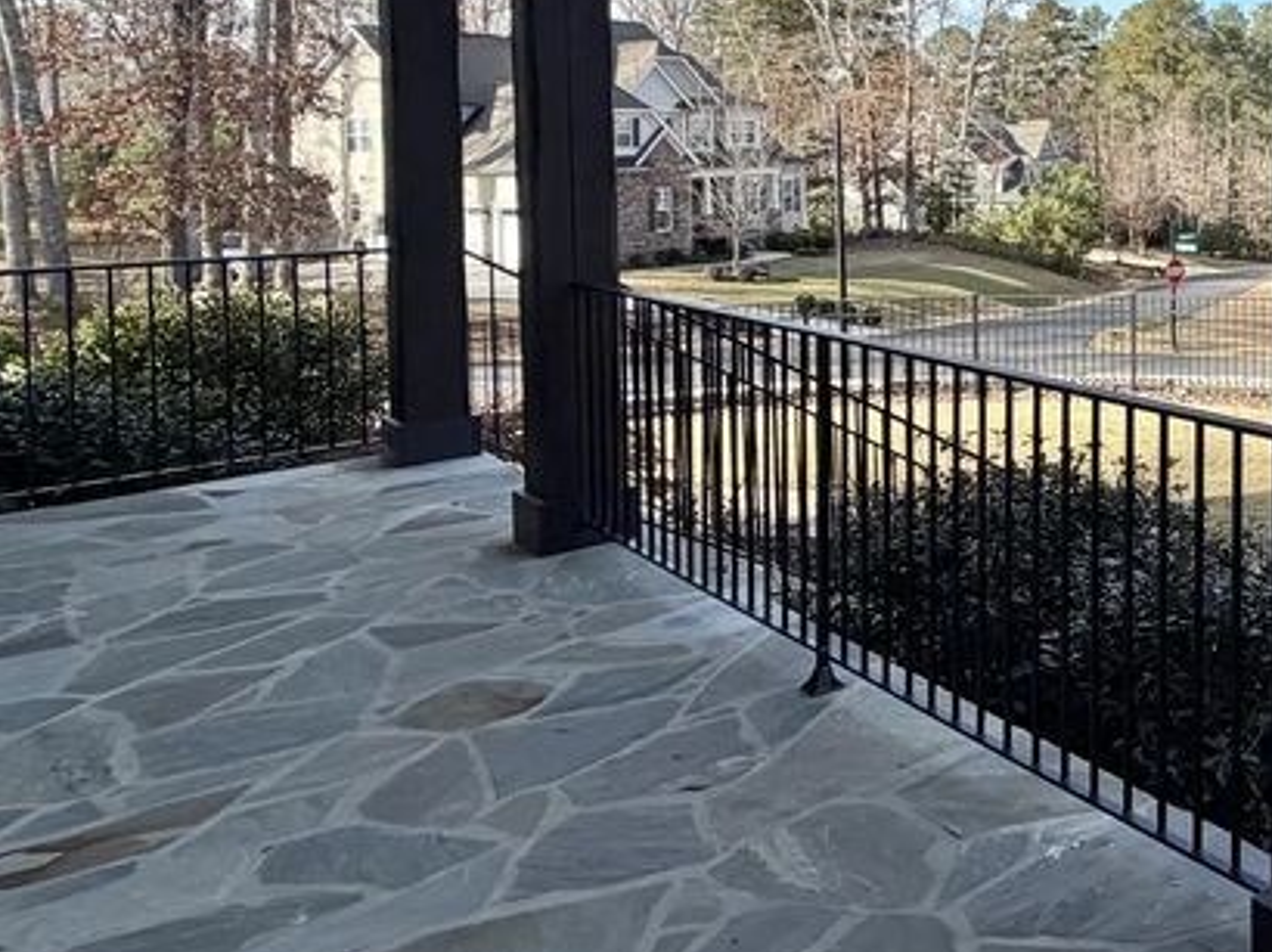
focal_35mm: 35
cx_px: 1436
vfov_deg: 38.7
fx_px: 1285
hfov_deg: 40.9
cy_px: 155
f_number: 2.2
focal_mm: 2.22
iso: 40
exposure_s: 1/607
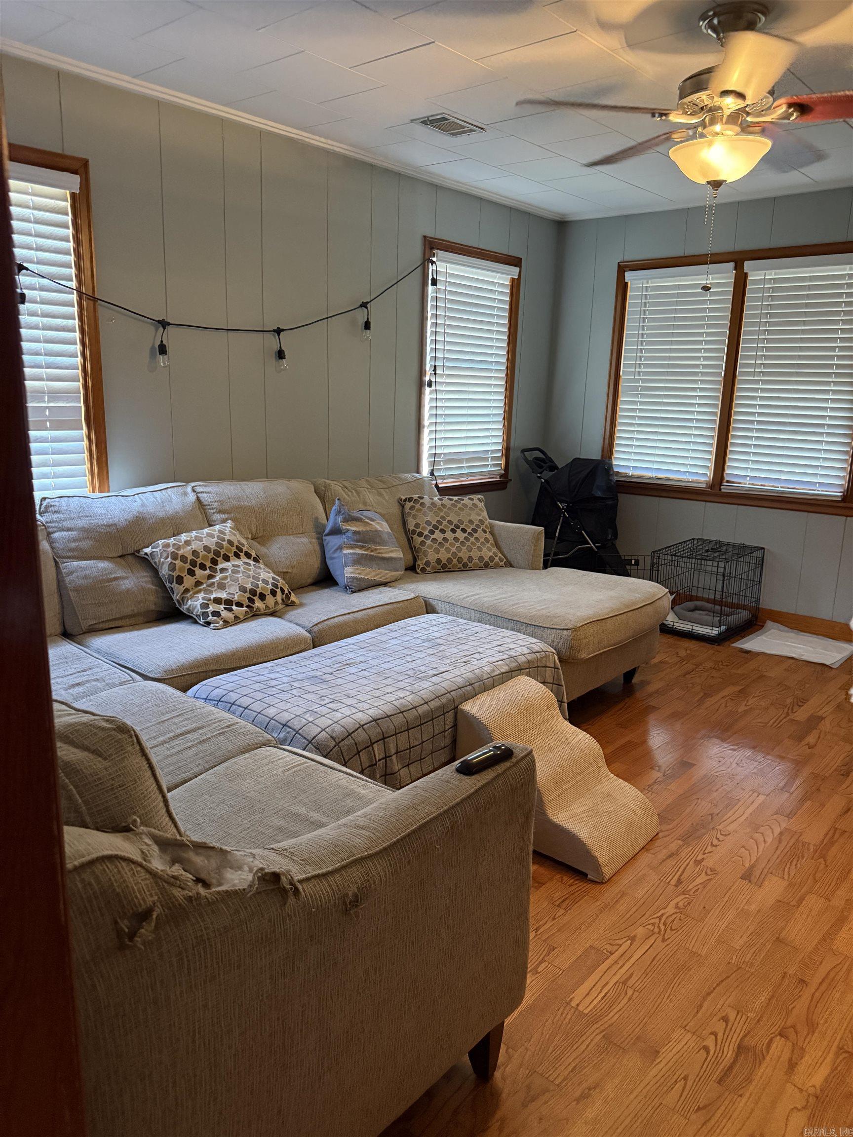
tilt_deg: -12.4
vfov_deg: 71.6
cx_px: 426
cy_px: 568
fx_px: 789
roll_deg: -1.0
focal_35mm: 24
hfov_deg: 56.8
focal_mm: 6.76
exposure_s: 1/60
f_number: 1.78
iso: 800
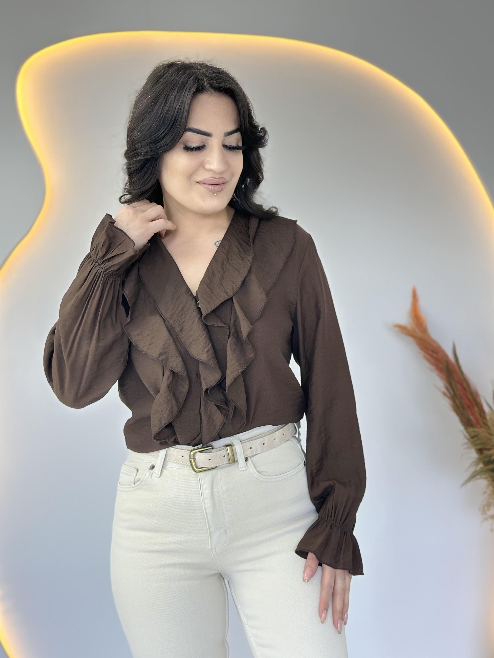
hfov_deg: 30.3
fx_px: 913
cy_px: 329
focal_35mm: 48
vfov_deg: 39.7
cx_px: 247
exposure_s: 1/100
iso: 125
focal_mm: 6.86
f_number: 1.78
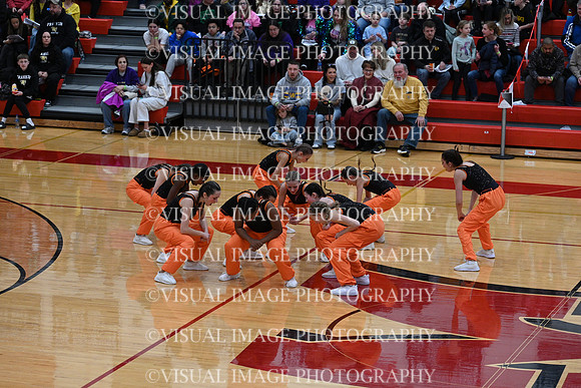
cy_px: 194
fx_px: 2018
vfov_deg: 11.0
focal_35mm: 125
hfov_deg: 16.4
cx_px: 290
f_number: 4
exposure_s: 1/400
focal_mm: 125
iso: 4000
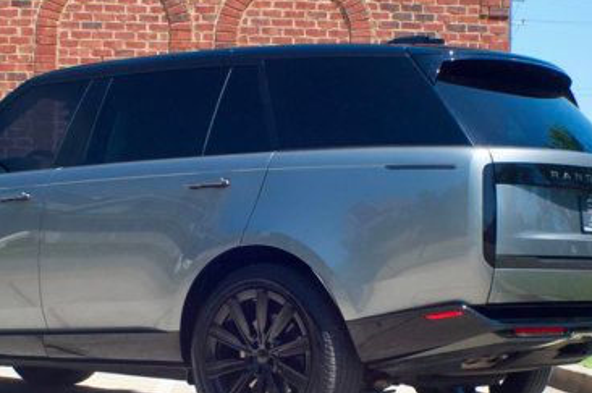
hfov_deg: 15.7
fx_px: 2151
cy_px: 248
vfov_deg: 10.4
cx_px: 231
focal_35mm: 131
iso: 2000
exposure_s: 1/800
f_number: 14
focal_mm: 50
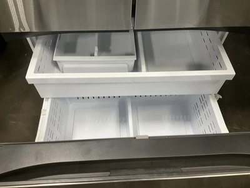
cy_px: 94
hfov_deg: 61.7
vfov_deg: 48.2
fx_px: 209
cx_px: 125
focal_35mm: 29
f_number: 1.8
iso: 200
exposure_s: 1/60
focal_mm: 3
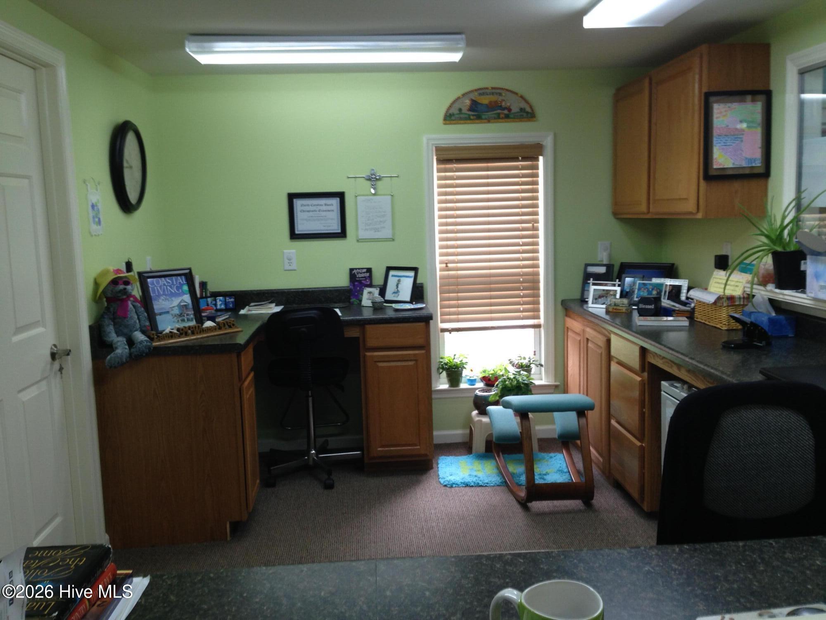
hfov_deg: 55.4
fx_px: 787
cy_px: 310
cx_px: 413
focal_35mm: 33
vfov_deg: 42.9
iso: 64
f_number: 2.4
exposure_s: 1/20
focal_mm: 4.12
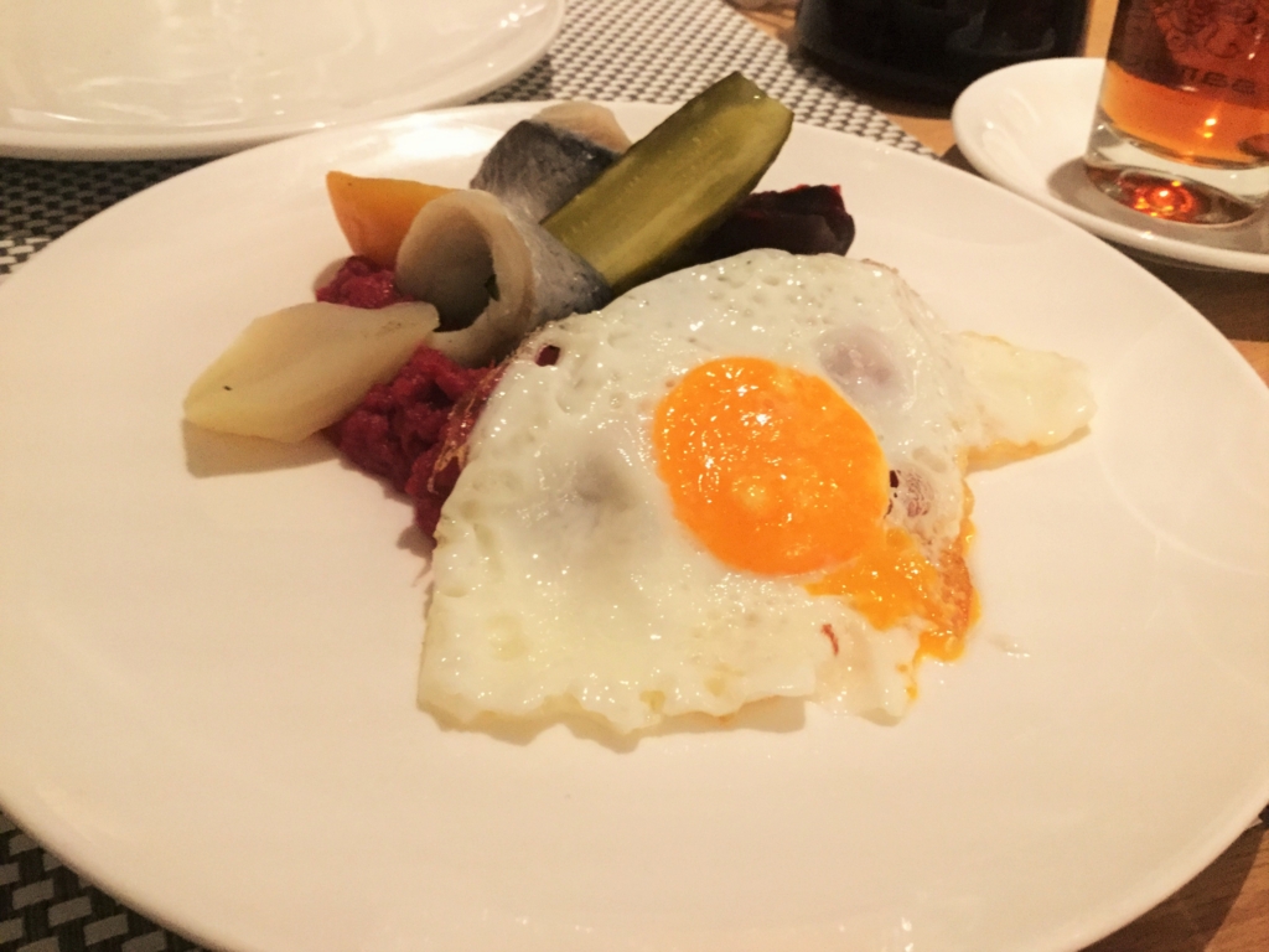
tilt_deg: -41.6
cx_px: 634
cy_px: 476
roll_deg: -4.9
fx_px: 1136
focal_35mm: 31
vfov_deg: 45.4
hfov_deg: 58.4
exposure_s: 1/17
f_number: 2.4
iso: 500
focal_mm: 3.3
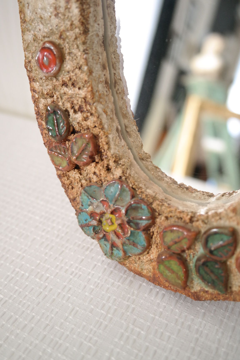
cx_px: 120
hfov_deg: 33.4
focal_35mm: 40
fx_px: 400
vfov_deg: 48.5
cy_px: 180
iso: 1600
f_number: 5.6
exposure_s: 1/40
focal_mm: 26
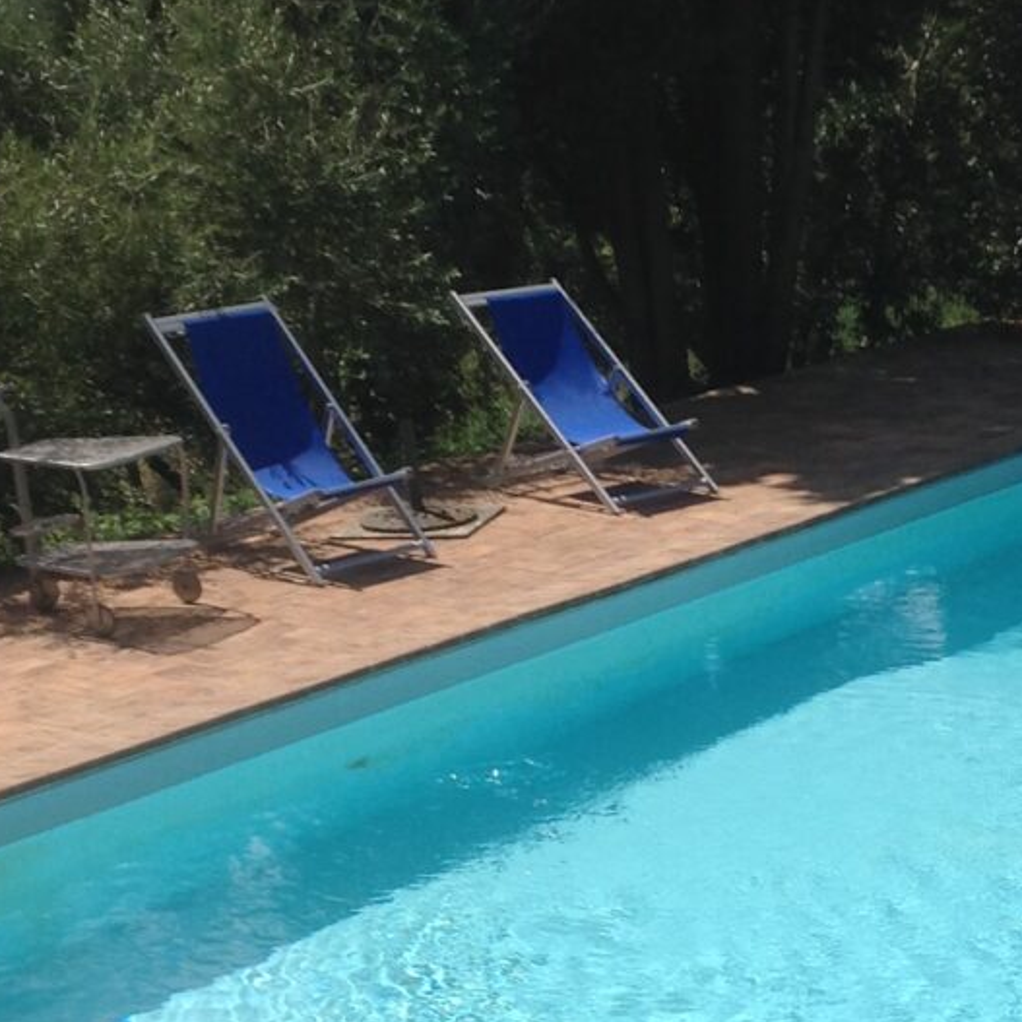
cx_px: 839
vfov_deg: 19.1
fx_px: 3006
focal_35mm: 90
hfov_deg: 19.1
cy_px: 783
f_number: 2.4
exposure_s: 1/3367
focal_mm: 4.28
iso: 64
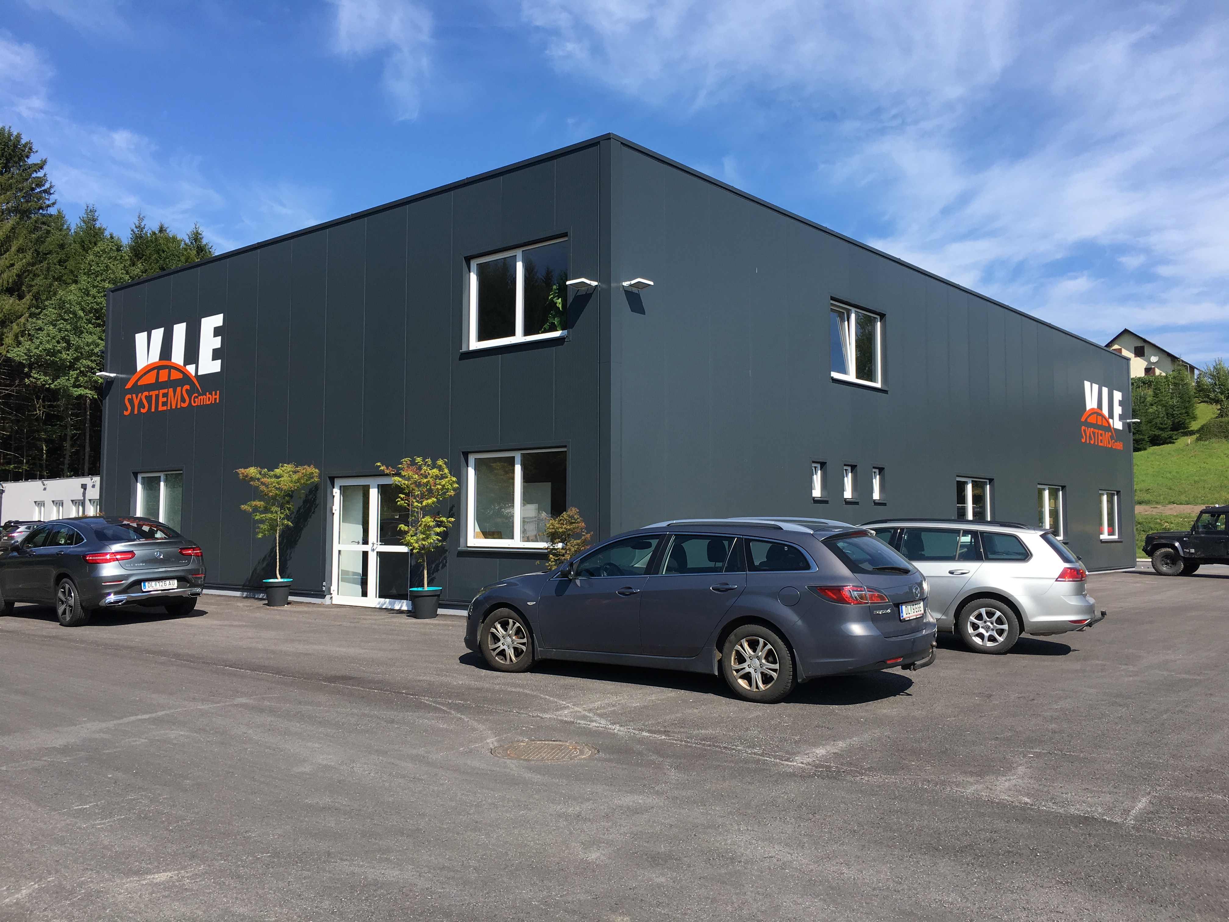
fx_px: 1030
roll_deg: +0.3
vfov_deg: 48.2
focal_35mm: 29
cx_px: 614
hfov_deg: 61.7
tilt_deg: +5.1
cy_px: 461
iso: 25
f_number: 2.2
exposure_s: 1/1282
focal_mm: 4.15
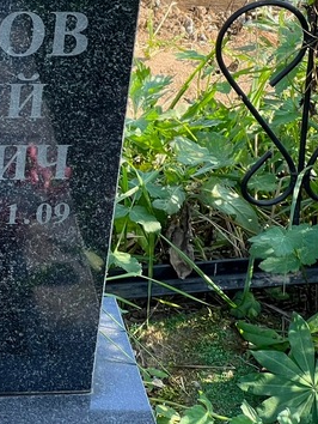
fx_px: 2129
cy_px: 163
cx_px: -111
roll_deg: -3.7
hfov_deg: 8.4
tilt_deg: -32.7
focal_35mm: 174
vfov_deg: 11.3
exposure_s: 1/99
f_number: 2.8
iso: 32
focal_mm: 9
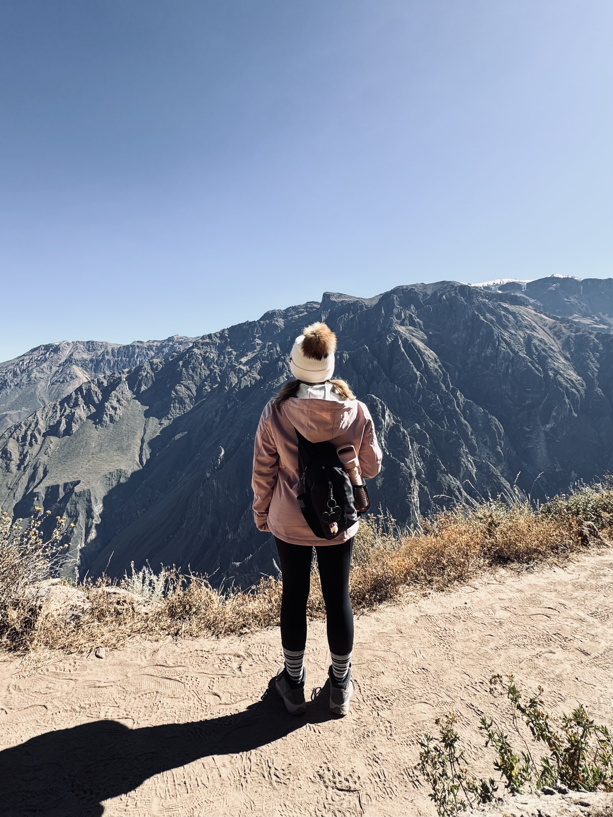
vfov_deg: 102.1
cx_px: 306
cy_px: 408
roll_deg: -3.5
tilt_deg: -2.1
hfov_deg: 85.7
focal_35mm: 14
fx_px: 331
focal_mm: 2.22
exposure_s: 1/858
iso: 40
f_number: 2.2
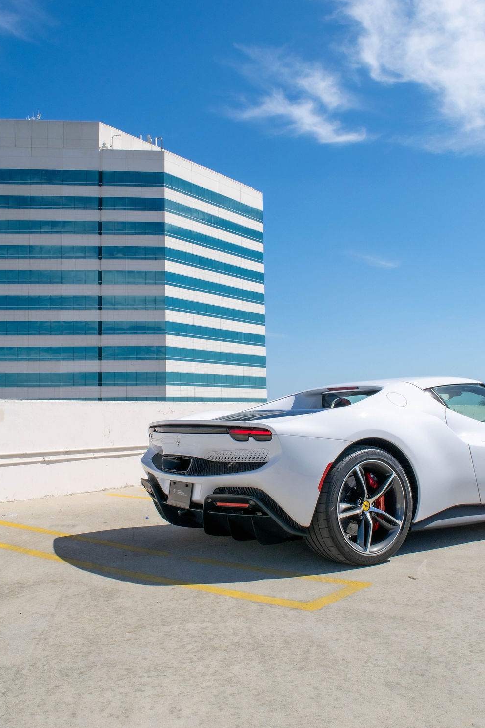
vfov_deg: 55.8
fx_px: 687
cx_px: 243
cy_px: 358
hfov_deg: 38.9
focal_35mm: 34
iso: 200
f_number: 13
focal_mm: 22
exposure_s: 1/640
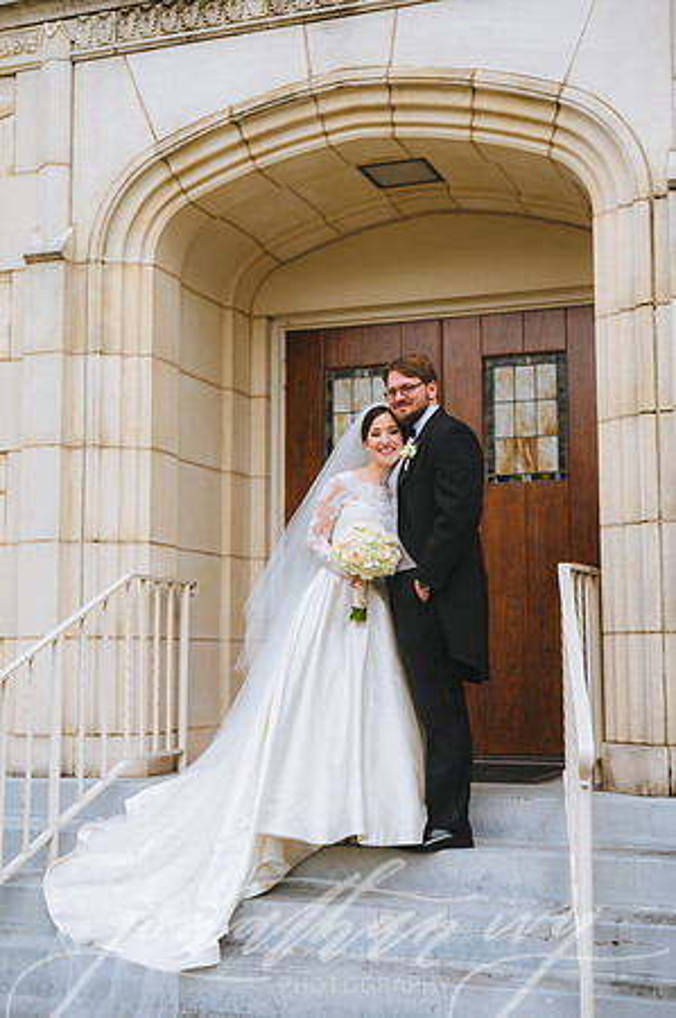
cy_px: 509
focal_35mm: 50
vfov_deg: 39.6
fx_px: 1411
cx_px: 338
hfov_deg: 26.9
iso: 250
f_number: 4
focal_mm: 50
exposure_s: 1/800
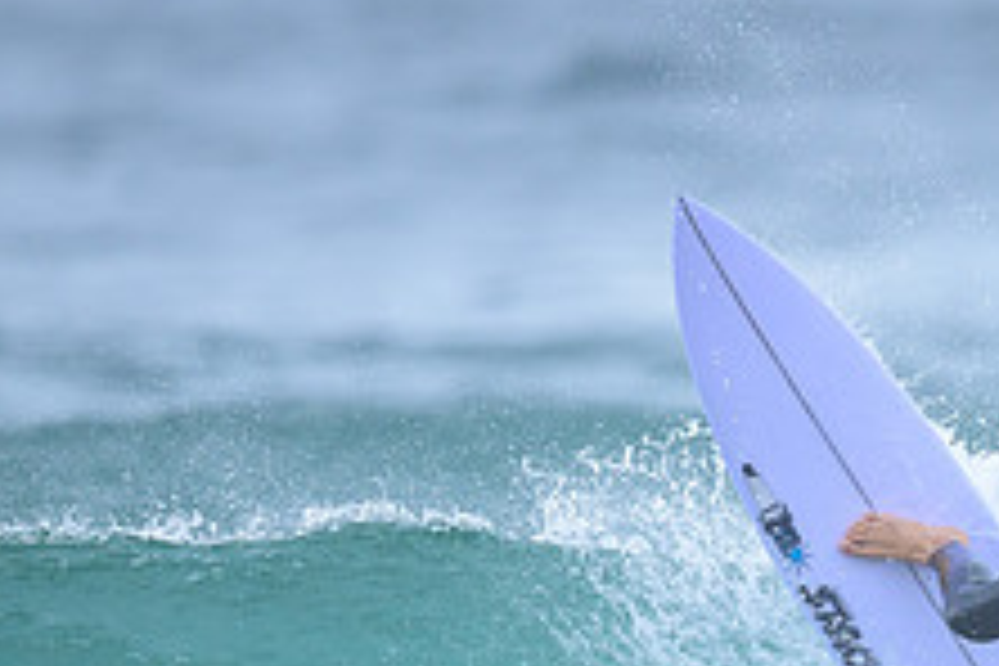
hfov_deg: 1.0
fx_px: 58076
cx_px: 1215
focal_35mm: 2093
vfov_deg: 0.7
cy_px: 853
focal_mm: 800
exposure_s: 1/1600
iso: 500
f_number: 6.3
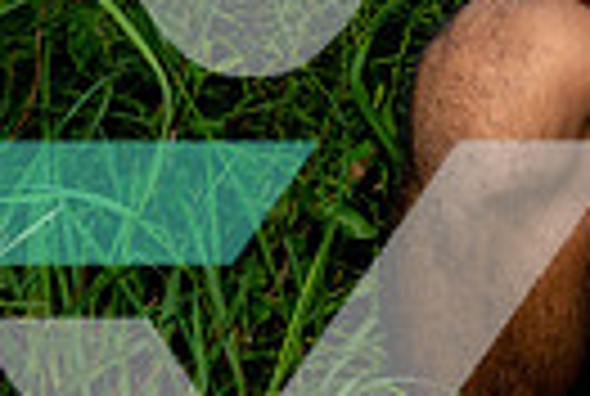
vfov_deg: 7.5
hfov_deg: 10.7
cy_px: -164
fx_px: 2973
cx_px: 1009
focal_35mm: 181
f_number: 7.1
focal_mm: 41
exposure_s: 1/125
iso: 100
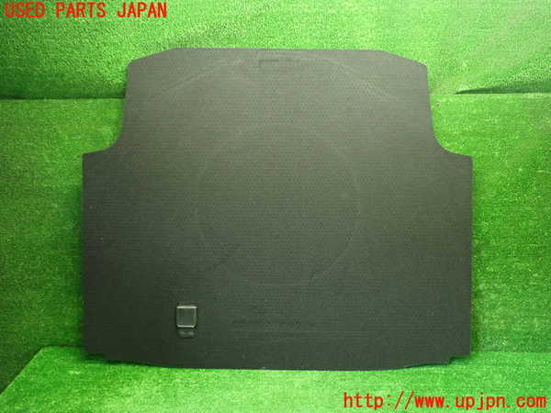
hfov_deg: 60.0
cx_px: 276
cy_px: 206
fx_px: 478
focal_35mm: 30
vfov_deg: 46.8
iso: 400
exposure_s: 1/30
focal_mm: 5.4
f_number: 2.3
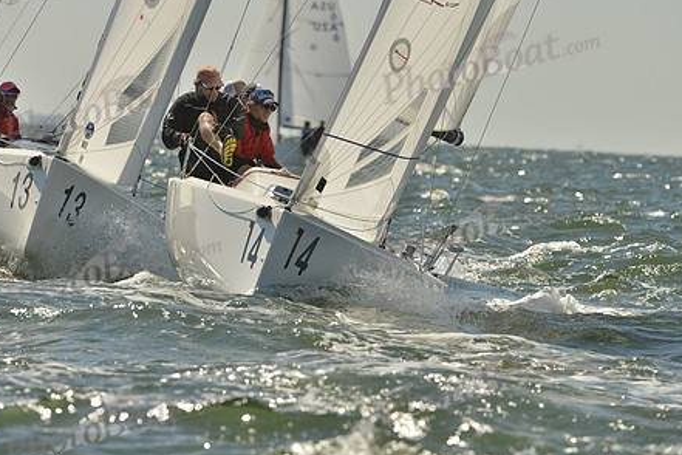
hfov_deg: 4.6
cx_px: 303
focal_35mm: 447
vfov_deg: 3.1
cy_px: 166
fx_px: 8468
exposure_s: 1/1600
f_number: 8
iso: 280
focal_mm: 340
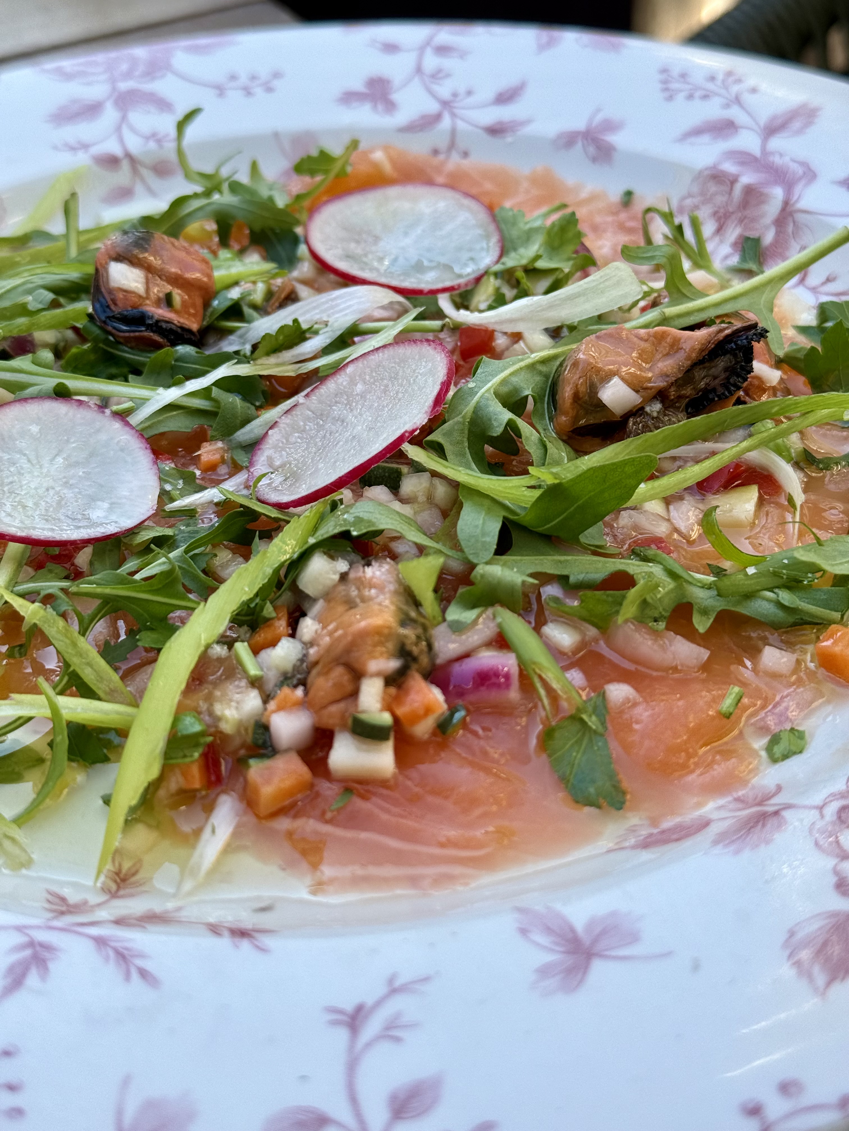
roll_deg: +0.6
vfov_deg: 39.7
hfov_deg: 30.3
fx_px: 1570
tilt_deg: -40.6
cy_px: 566
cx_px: 424
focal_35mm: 48
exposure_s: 1/625
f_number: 1.78
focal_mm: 6.76
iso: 80
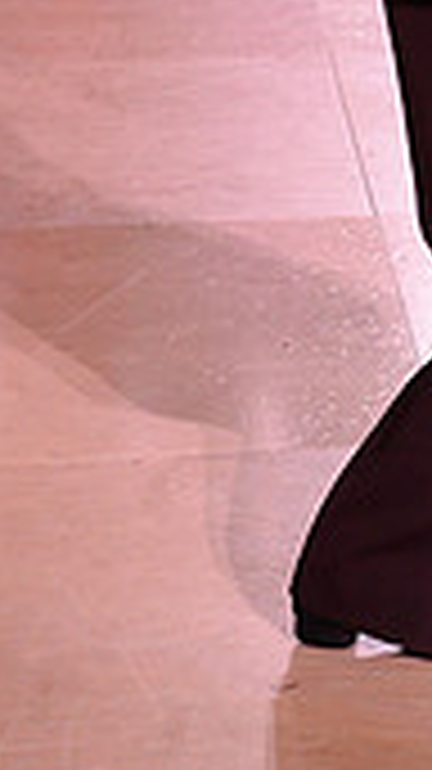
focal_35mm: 231
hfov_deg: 5.2
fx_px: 4711
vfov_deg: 9.2
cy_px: -243
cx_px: 740
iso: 2500
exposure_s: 1/250
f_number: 7.1
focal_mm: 65
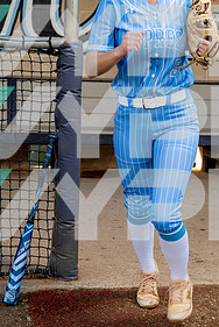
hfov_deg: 14.3
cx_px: 116
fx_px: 874
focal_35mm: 96
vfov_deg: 21.2
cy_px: 123
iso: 100
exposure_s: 1/250
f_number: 4
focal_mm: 60
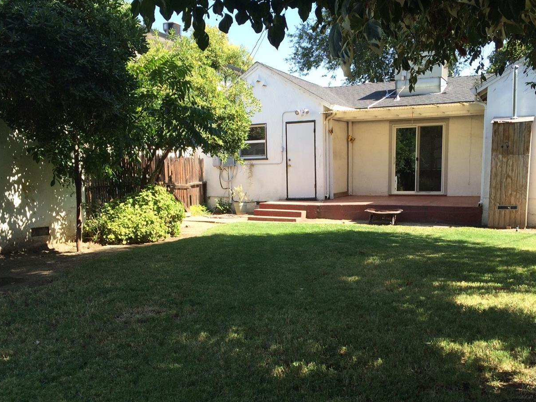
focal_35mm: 36
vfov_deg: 39.5
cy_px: 234
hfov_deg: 51.3
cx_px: 294
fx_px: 557
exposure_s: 1/547
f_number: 2.2
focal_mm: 4.15
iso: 32
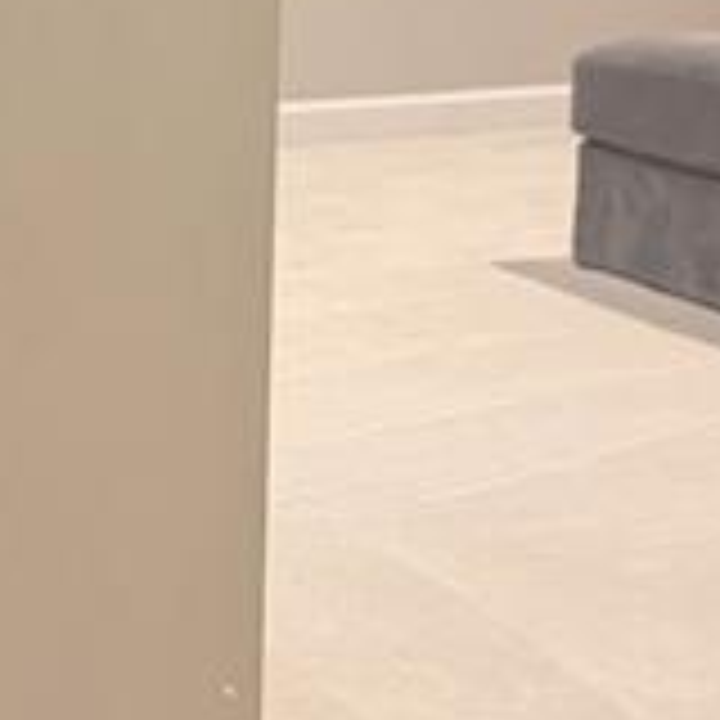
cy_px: 297
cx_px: -50
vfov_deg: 11.9
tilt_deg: -12.8
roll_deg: -0.6
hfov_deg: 11.7
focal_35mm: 147
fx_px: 3459
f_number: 1.6
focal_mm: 5.96
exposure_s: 1/60
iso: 250
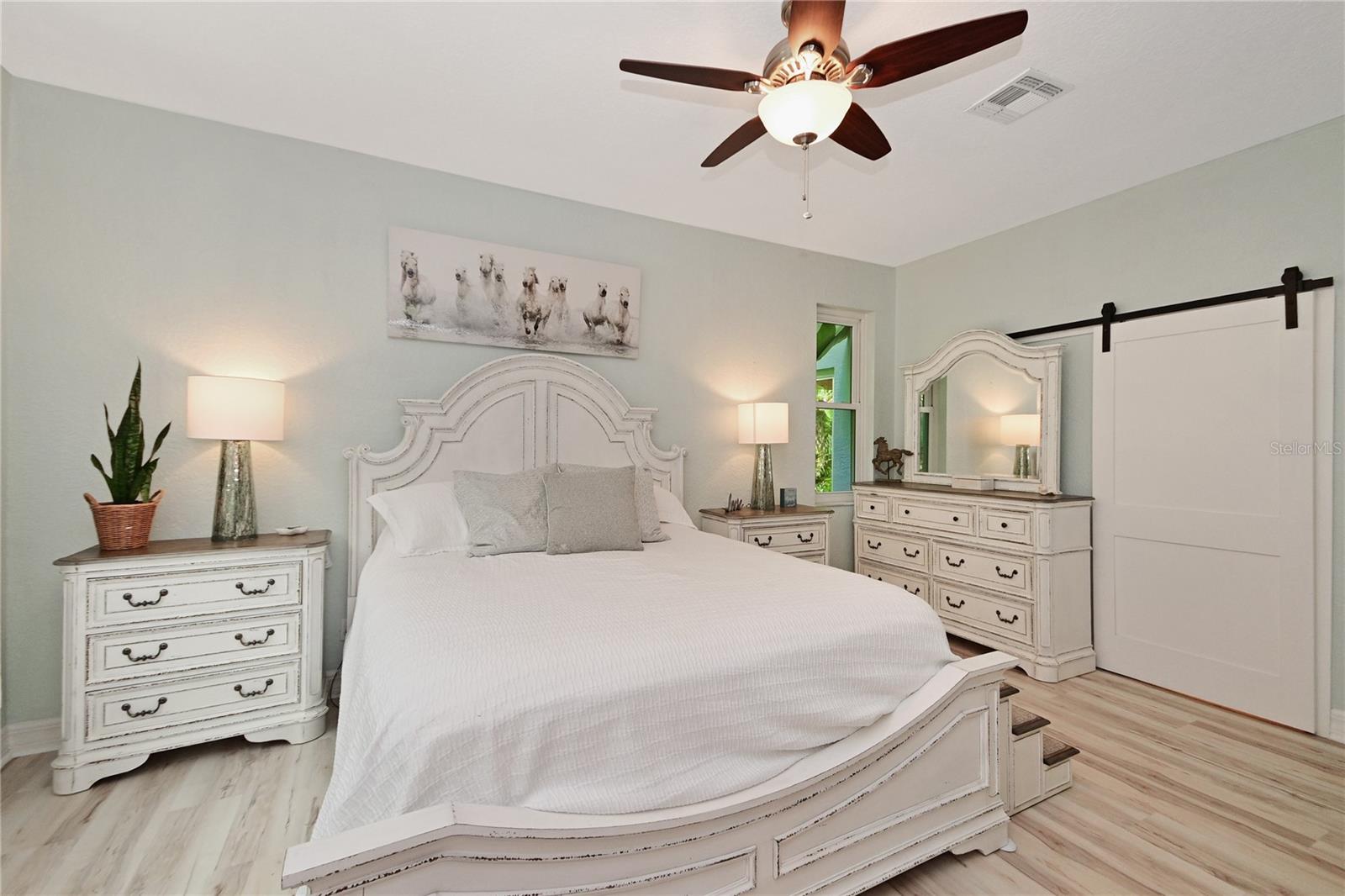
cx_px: 672
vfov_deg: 77.3
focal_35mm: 15
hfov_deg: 100.4
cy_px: 448
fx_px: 560
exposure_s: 1/60
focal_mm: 10
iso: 400
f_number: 5.6
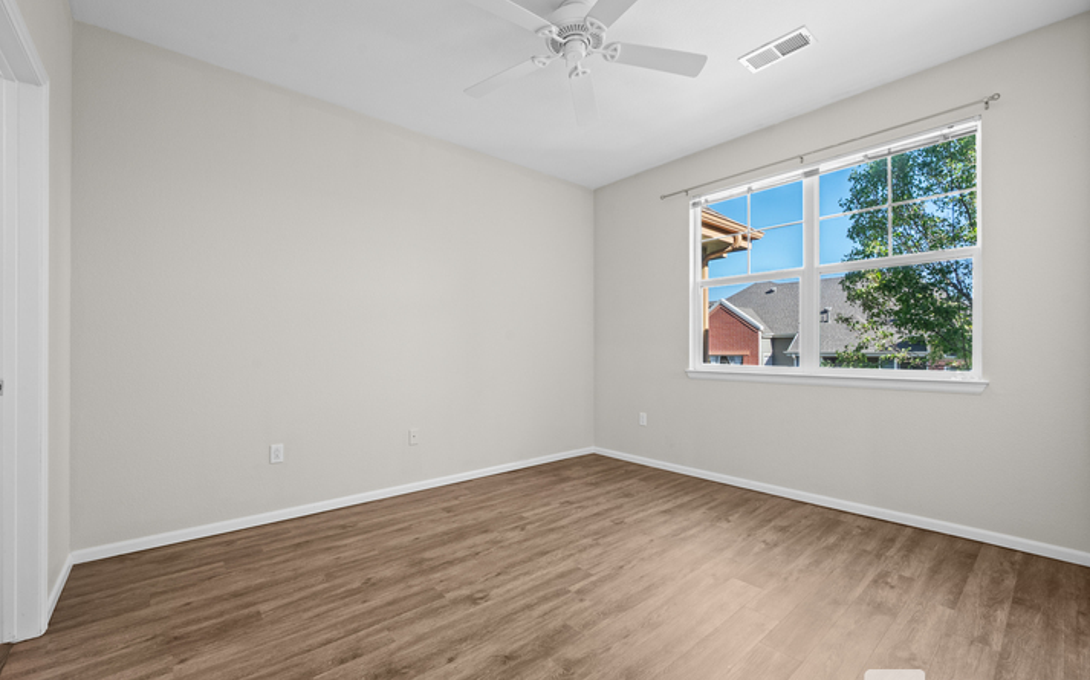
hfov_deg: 101.5
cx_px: 539
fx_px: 445
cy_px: 348
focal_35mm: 15
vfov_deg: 74.7
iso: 400
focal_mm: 14
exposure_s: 1/4
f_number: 8
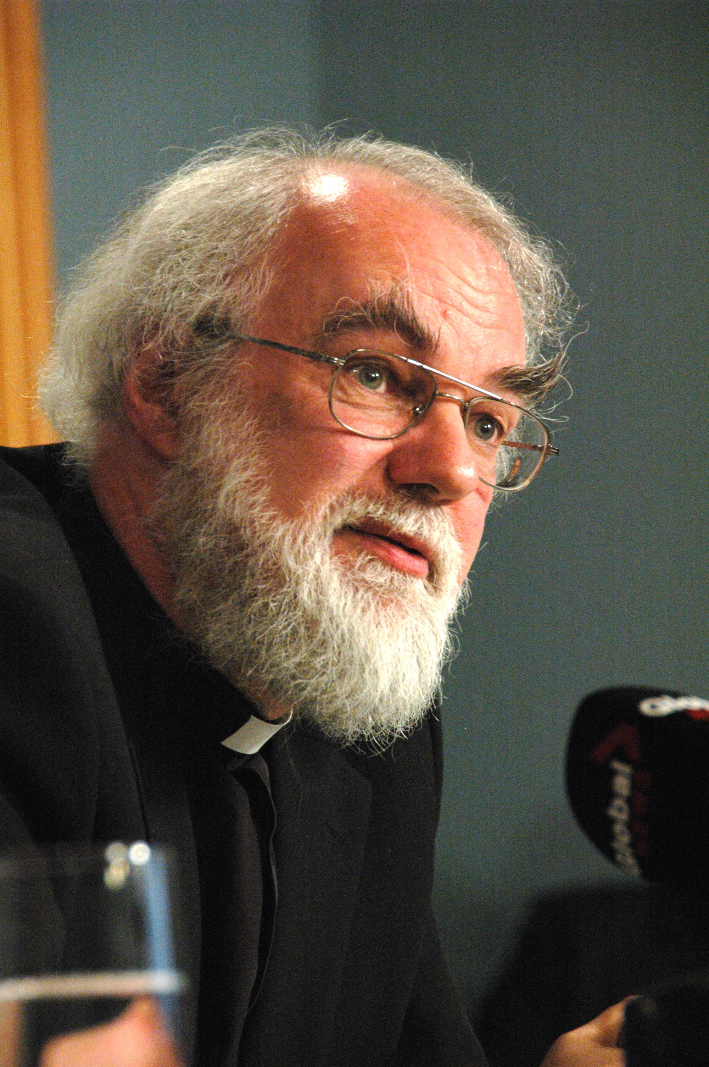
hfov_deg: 4.6
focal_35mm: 300
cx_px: 354
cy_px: 534
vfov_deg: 6.9
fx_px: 8878
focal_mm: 200
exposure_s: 1/30
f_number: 5.6
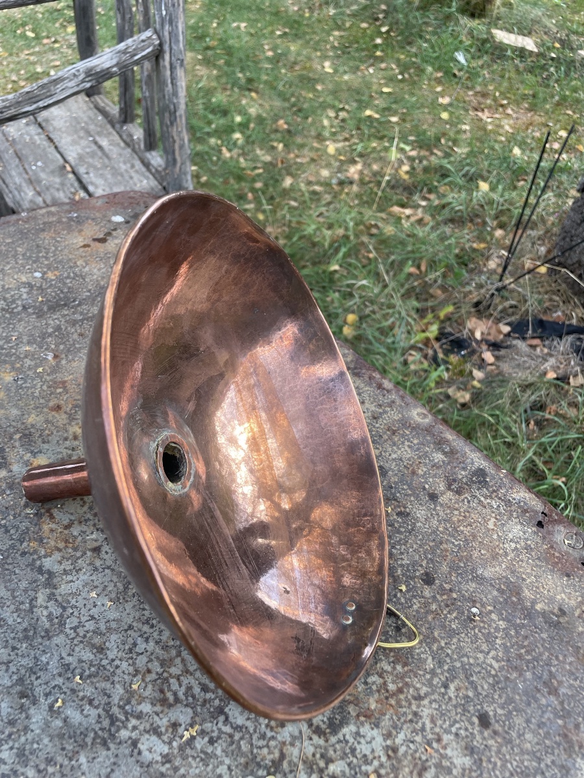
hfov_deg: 53.1
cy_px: 389
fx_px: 585
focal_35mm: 26
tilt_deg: -46.0
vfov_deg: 67.3
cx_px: 292
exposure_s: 1/226
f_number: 1.6
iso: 32
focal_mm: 4.2
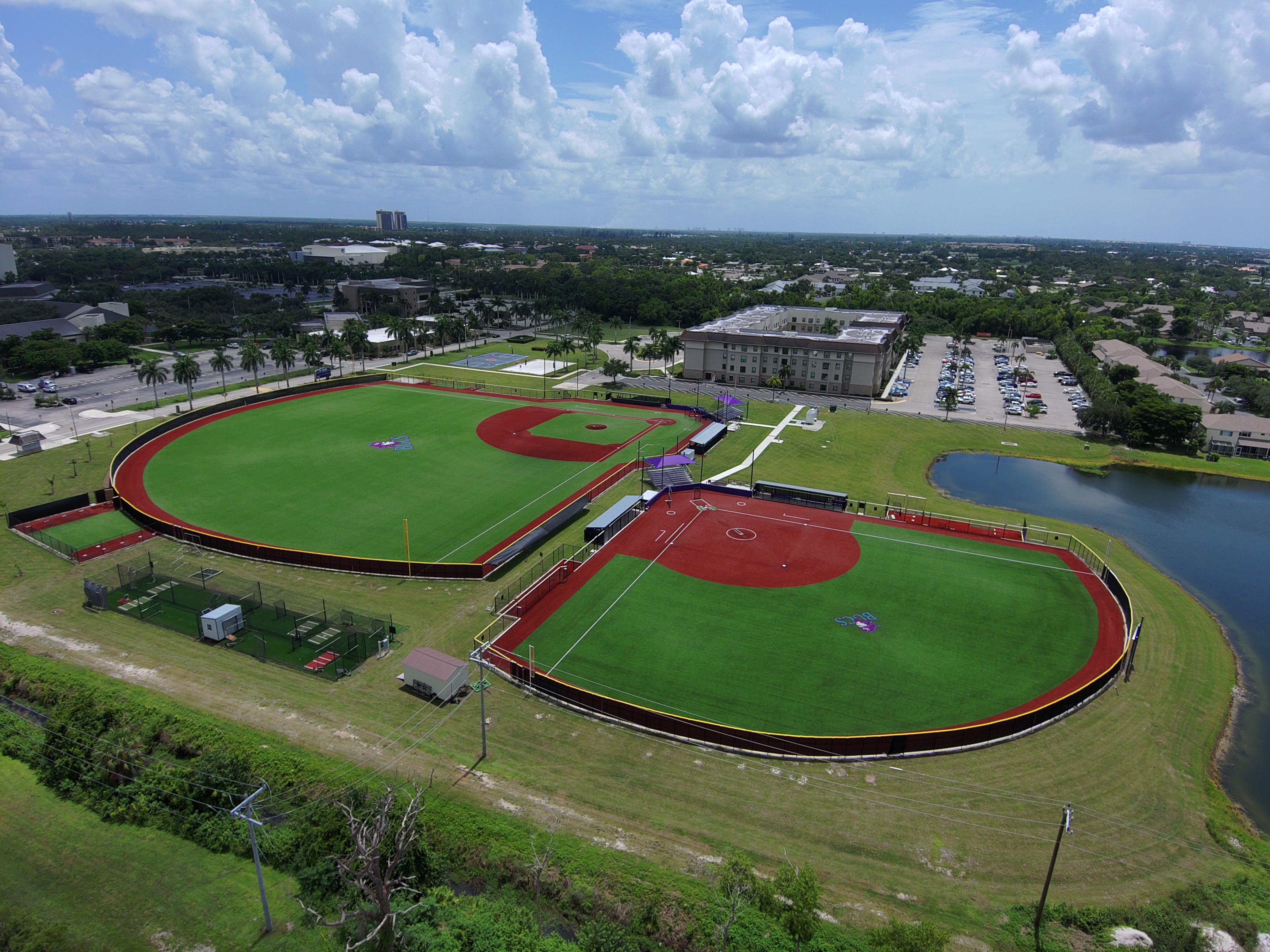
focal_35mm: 21
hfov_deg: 79.0
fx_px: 770
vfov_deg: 63.4
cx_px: 635
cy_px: 476
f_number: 2.8
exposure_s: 1/121
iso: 100
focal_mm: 3.7
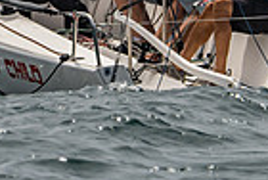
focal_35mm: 1456
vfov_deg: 0.9
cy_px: -29
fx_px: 10862
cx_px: 224
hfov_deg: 1.4
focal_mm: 260
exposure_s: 1/3200
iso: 400
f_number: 6.3
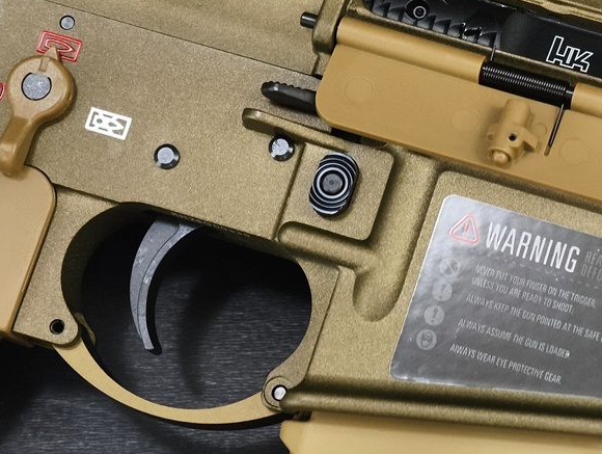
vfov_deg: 8.5
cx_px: 520
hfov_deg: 11.2
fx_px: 3066
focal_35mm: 176
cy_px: 129
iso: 1109
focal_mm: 22.48
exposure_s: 1/24
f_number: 2.67
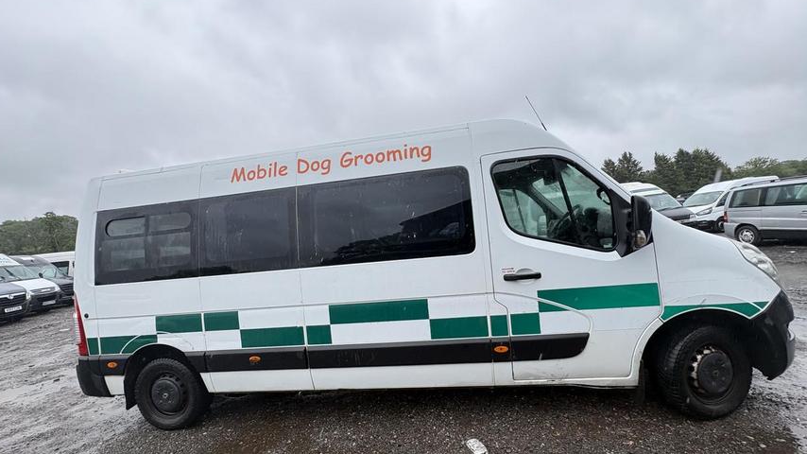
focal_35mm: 16
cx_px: 401
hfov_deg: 99.4
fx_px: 342
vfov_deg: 67.0
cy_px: 244
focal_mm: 2.22
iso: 64
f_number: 2.2
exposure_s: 1/322
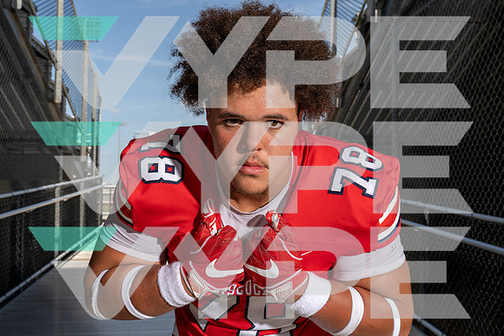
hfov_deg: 51.9
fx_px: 518
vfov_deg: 36.0
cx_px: 252
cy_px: 168
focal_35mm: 37
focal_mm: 37
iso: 160
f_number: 10
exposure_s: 1/250
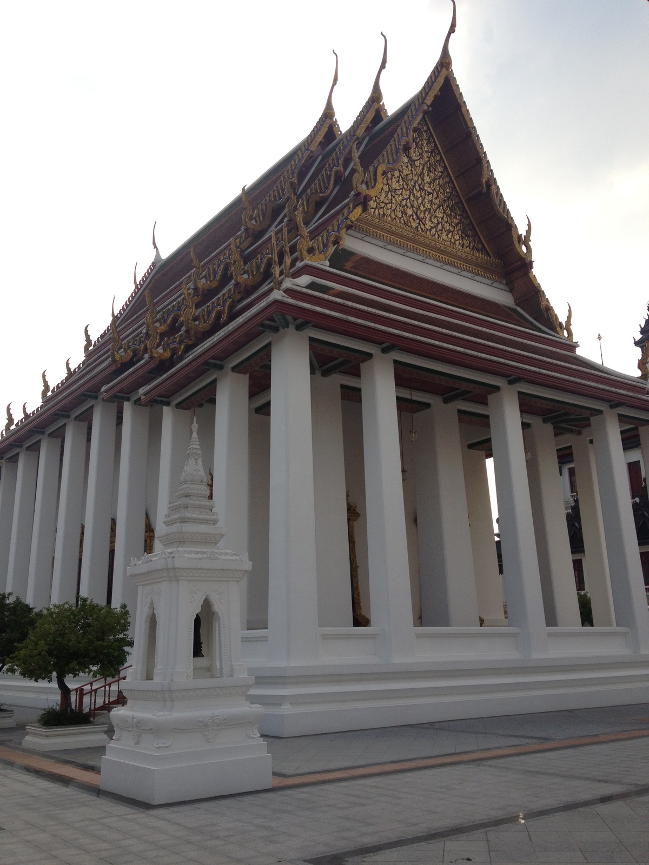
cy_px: 432
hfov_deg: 40.7
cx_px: 324
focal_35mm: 35
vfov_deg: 52.6
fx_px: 875
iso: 64
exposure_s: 1/1062
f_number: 2.4
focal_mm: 4.28
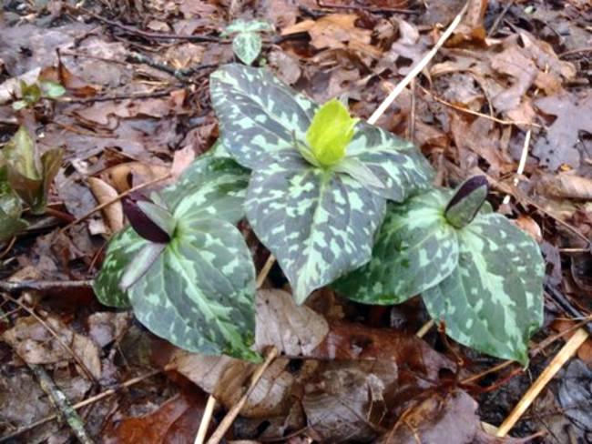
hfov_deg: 49.0
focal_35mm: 38
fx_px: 650
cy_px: 222
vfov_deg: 37.7
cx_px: 296
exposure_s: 1/15
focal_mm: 6.83
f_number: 4.6
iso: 100
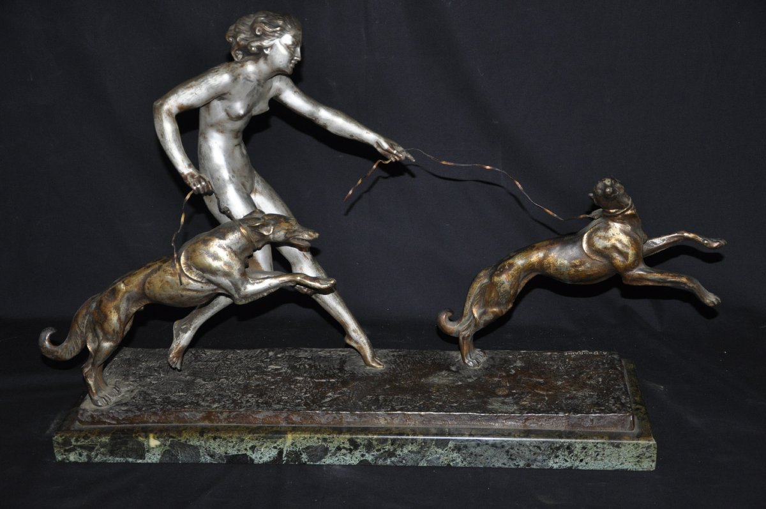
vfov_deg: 26.4
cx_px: 383
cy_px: 254
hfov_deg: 38.9
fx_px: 1084
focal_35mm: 51
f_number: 4.2
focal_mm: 34
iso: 800
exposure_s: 1/60
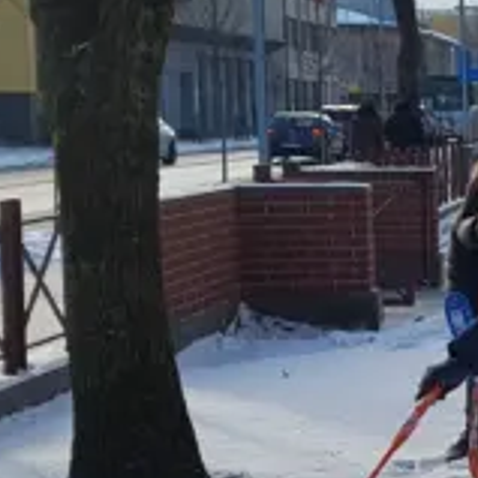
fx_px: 1734
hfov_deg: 12.6
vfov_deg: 15.7
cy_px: 231
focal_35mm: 111
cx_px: 1106
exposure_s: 1/1216
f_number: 1.7
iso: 40
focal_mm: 4.2
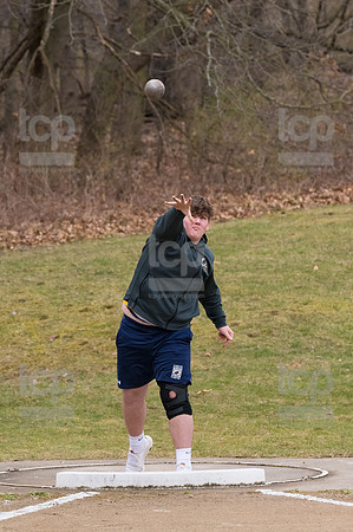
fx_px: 3641
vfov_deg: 8.3
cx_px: 176
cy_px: 266
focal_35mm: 247
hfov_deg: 5.6
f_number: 5
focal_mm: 165
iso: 2000
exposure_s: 1/2000
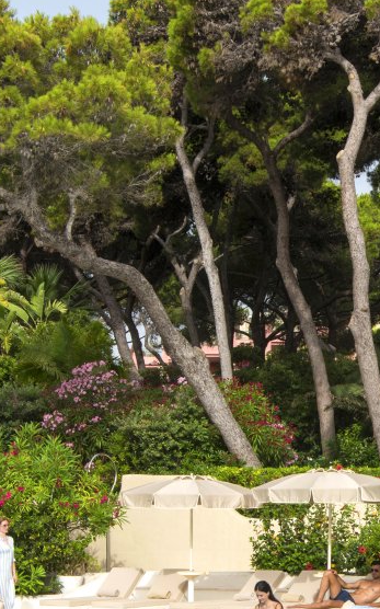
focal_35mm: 95
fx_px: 1576
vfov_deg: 21.6
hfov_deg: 13.6
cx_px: 365
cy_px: 483
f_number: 14
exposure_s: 1/125
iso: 200
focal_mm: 32
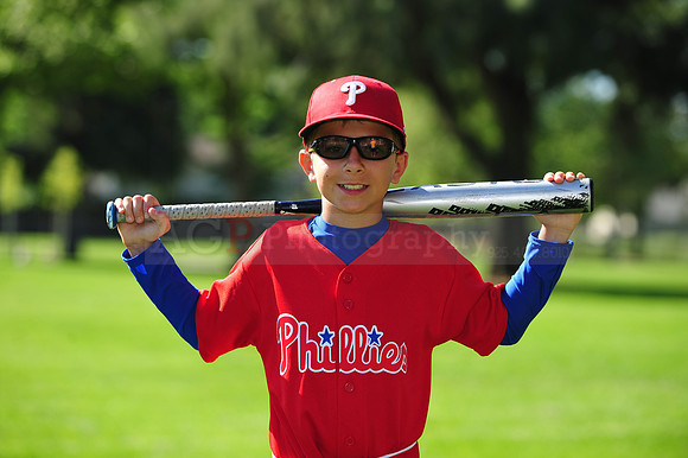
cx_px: 344
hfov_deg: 13.3
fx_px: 2960
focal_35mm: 155
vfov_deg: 8.8
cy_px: 229
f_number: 5
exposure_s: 1/640
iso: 200
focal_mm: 155
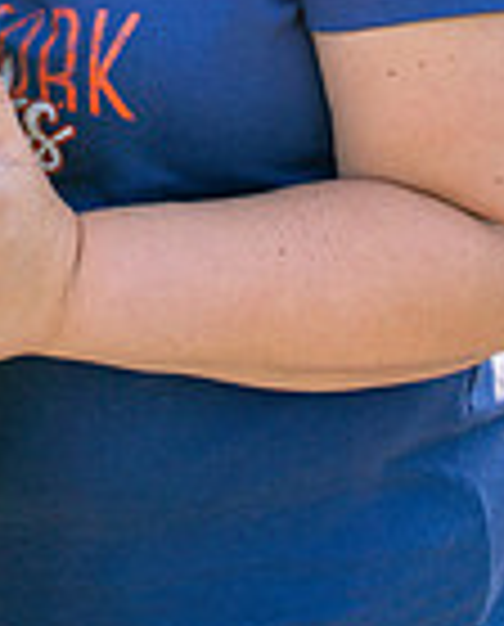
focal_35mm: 106
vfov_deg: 16.3
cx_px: 14
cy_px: -347
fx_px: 1968
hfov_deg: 14.4
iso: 400
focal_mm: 35
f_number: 7.1
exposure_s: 1/250
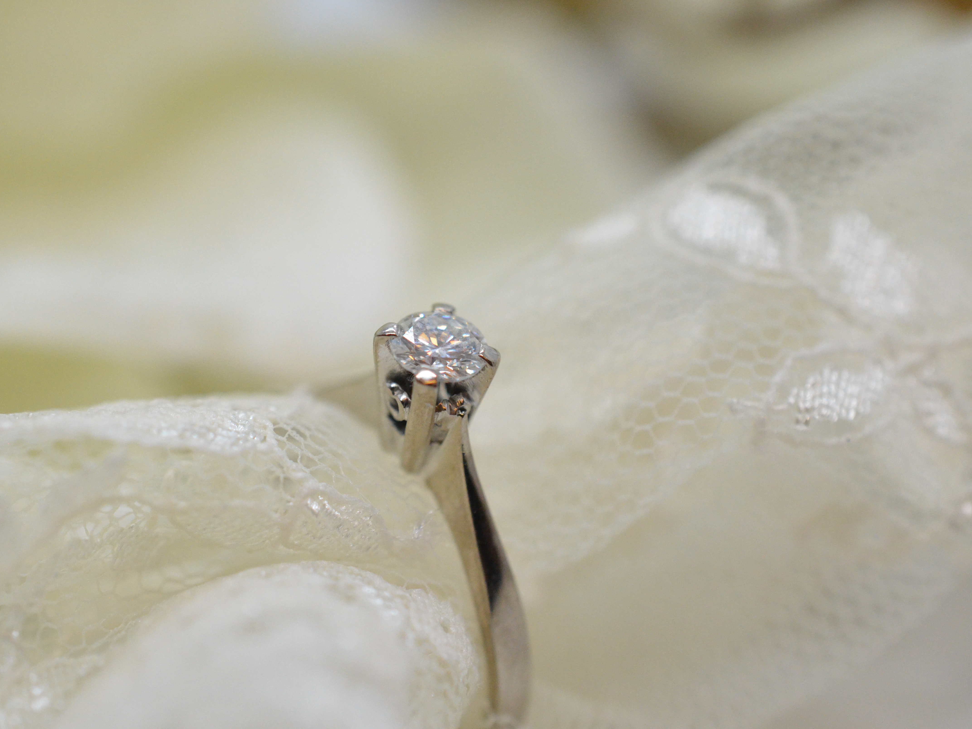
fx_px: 1853
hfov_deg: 29.4
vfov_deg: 22.3
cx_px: 445
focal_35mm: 66
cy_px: 365
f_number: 5
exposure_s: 1/2000
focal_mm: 40
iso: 3200
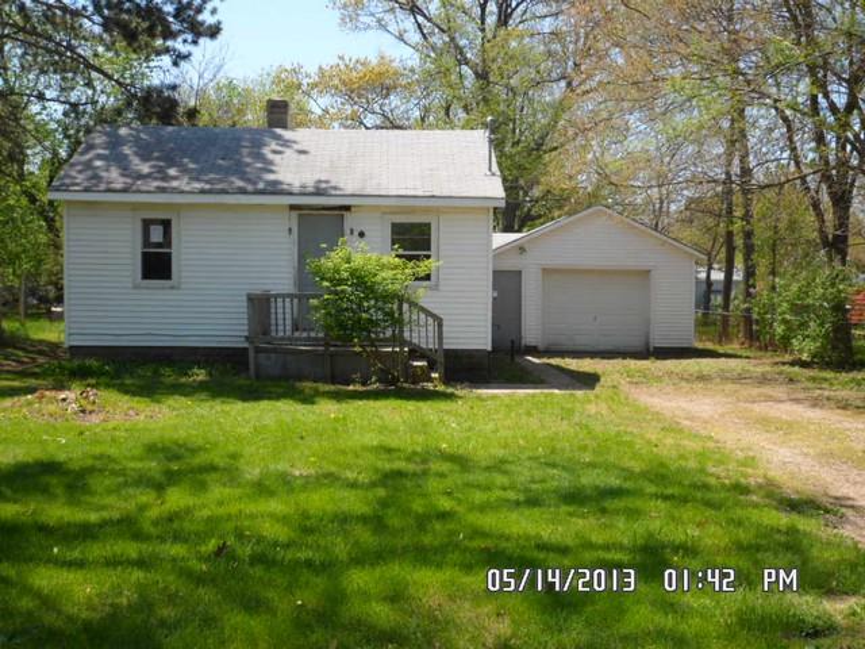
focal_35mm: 42
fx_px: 1050
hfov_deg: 44.8
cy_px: 324
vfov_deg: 34.3
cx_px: 432
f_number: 4.2
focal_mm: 7.8
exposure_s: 1/350
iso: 80
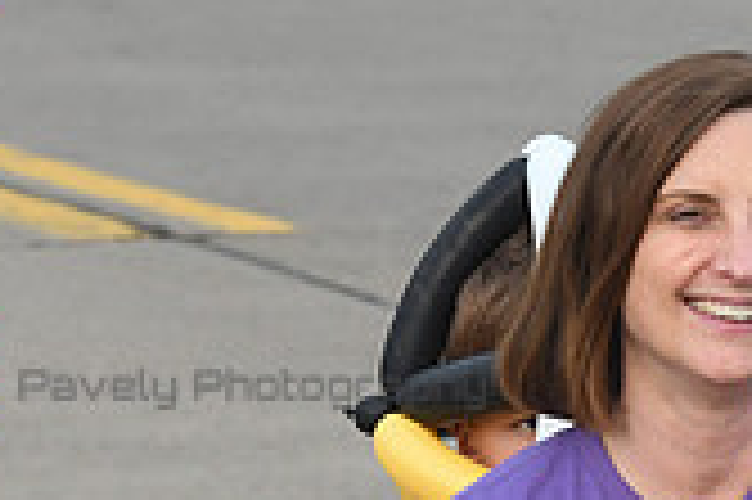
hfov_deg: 2.5
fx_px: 17404
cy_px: 673
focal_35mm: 834
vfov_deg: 1.6
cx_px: 662
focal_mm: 160
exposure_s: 1/250
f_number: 9
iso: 1250
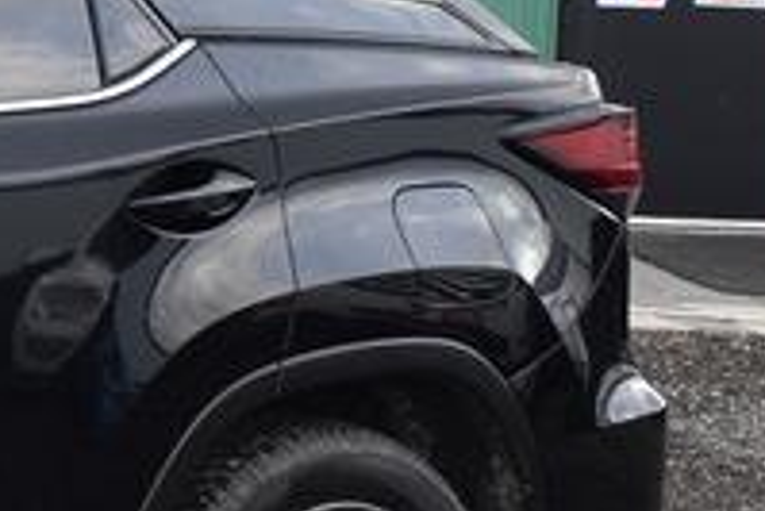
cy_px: -242
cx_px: -1034
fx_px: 4725
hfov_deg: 8.5
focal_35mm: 222
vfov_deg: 6.1
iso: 200
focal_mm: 23
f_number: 7.1
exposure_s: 1/250
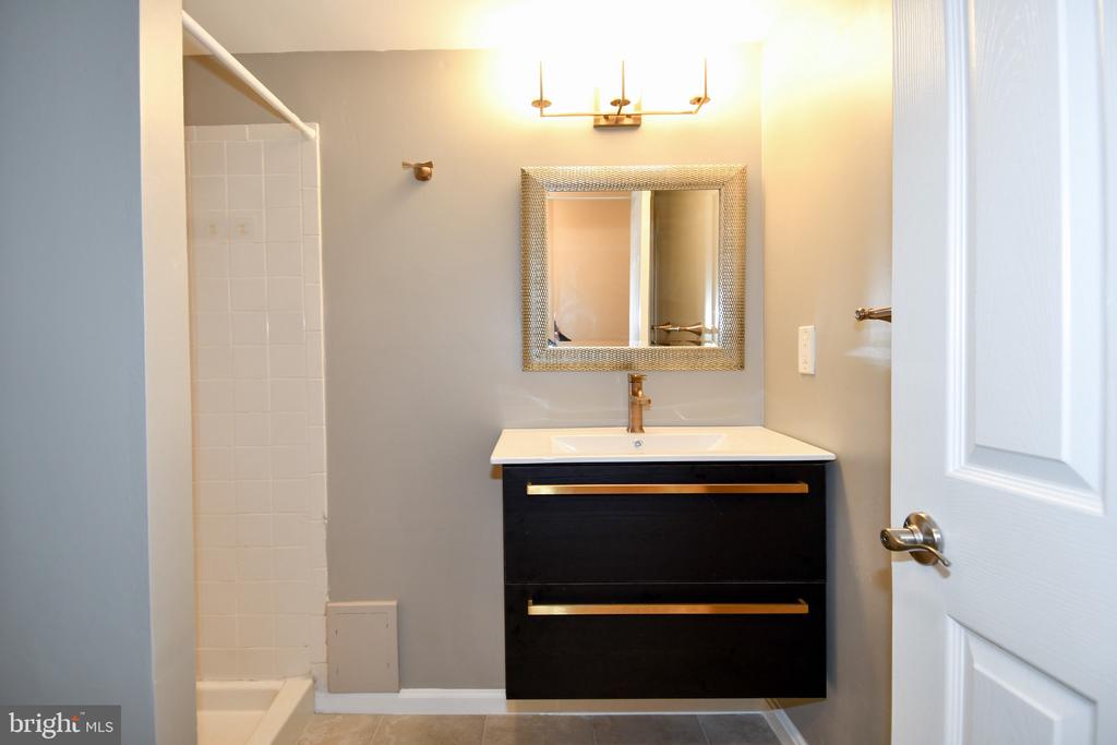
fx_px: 559
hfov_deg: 90.0
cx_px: 558
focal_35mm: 18
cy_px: 372
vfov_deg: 67.4
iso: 500
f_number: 4
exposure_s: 1/60
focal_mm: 12
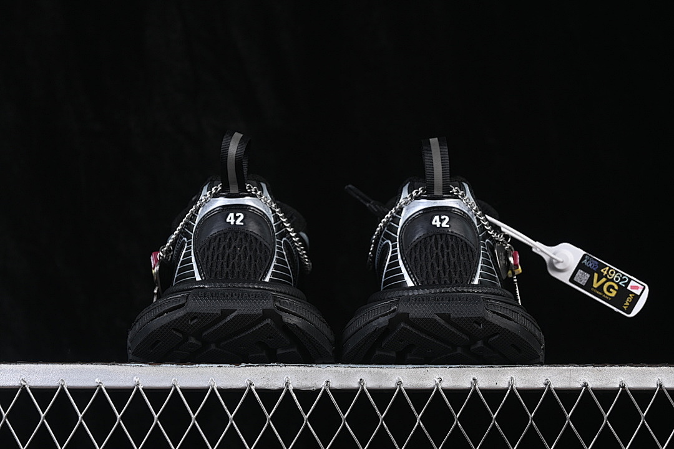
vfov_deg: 18.2
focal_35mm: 75
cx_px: 337
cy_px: 224
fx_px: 1404
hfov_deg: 27.0
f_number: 6.3
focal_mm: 50
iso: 160
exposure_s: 1/60
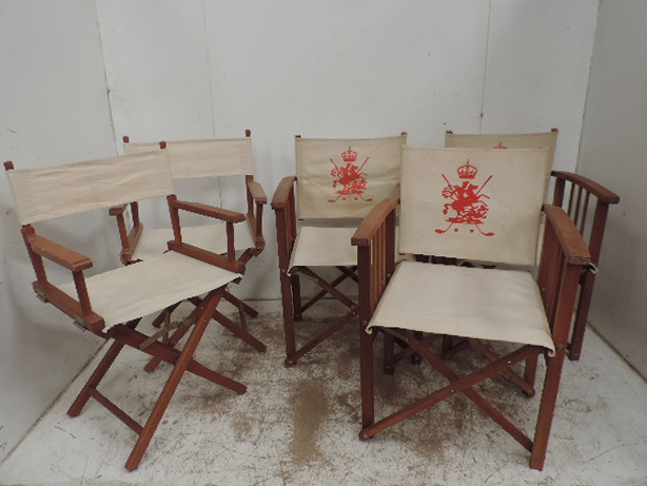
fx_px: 467
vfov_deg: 54.9
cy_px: 240
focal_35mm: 25
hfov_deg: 69.4
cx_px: 322
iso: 125
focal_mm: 4.3
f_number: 3
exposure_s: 1/30
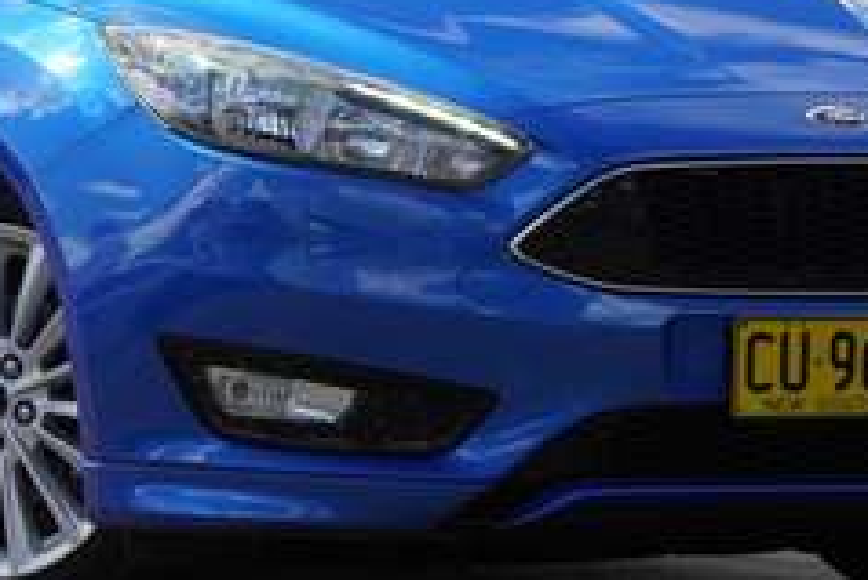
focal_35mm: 366
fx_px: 8836
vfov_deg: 3.8
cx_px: 179
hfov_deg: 5.6
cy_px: 33
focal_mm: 97
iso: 800
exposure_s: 1/640
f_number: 8
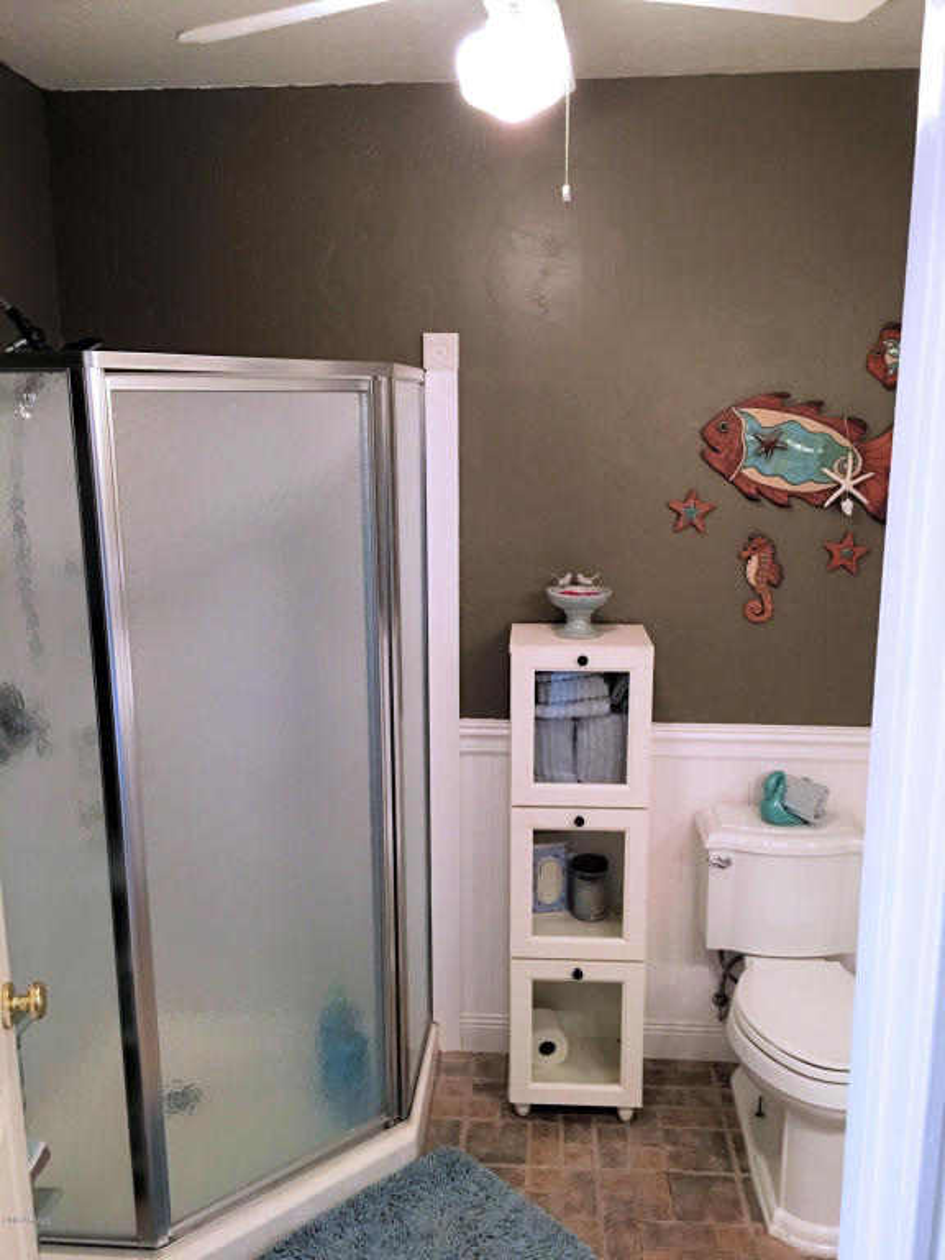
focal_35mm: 29
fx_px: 1056
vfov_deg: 61.7
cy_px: 630
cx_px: 472
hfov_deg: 48.2
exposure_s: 1/10
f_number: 2.2
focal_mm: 4.15
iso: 80
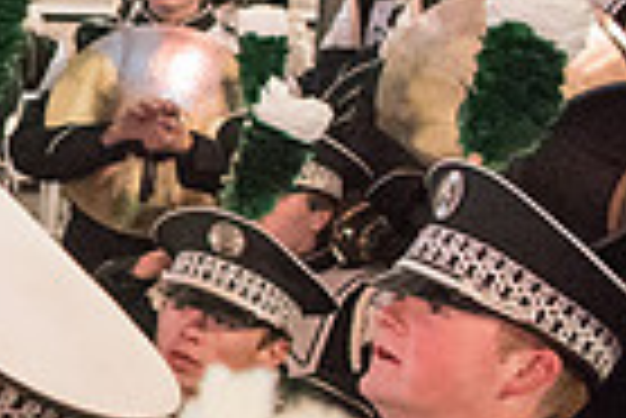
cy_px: 110
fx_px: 1741
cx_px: -626
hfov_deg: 15.9
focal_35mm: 100
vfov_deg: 13.7
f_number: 2.8
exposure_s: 1/160
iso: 8000
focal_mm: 24
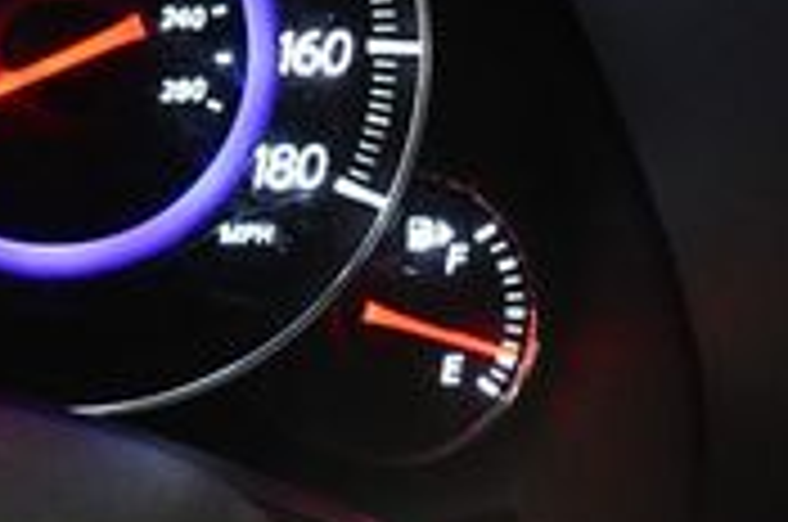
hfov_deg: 14.3
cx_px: -491
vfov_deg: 10.2
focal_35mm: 132
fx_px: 2884
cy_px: -40
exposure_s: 1/60
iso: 3200
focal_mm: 24
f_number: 3.8
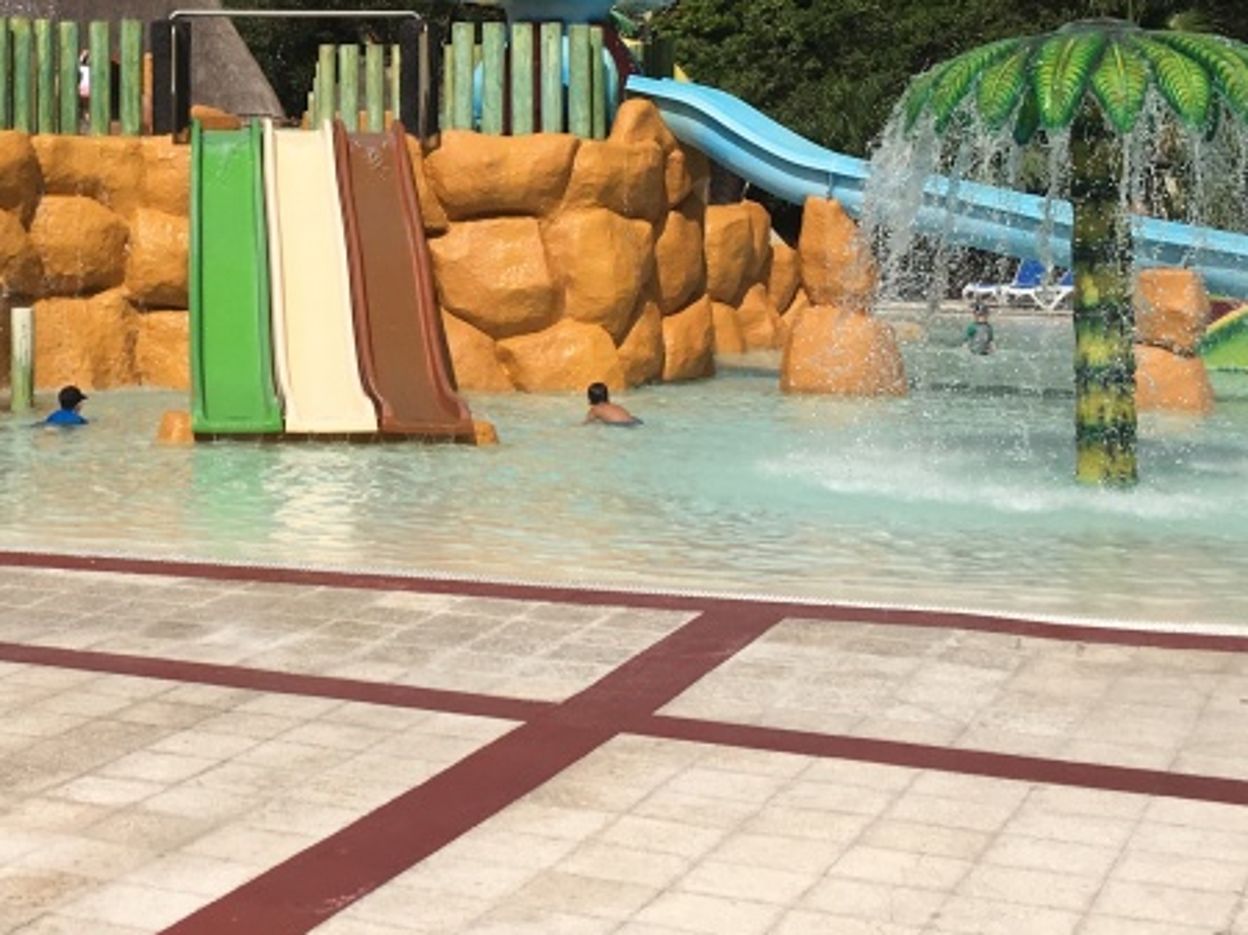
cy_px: 166
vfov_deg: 21.9
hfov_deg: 28.3
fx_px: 2378
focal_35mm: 66
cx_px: 119
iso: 25
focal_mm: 4.15
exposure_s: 1/3846
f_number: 2.2
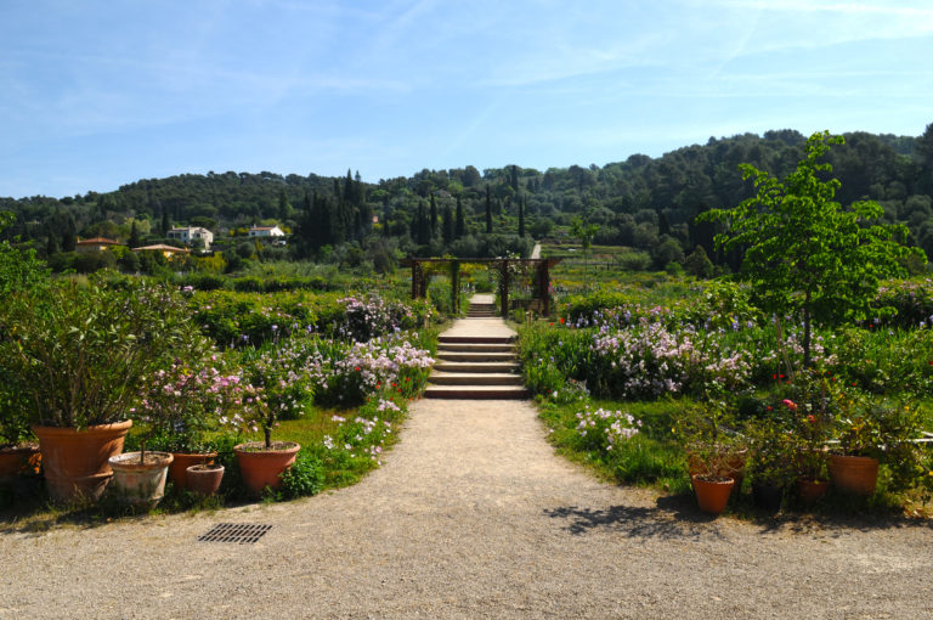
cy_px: 310
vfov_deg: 47.8
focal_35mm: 27
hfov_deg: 67.4
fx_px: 699
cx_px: 466
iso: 200
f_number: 7.1
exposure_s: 1/640
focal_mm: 18
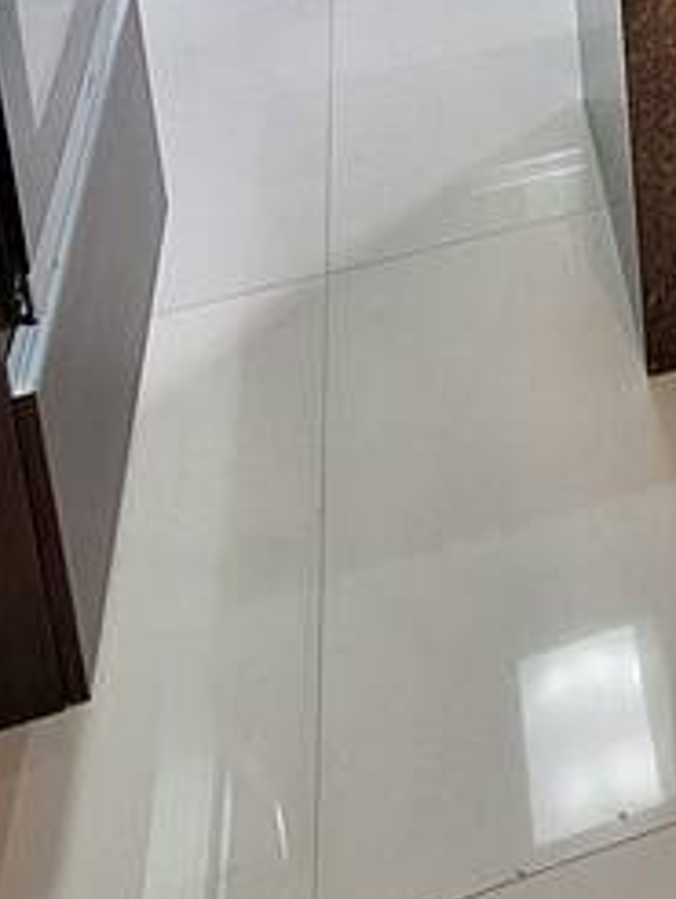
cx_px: 840
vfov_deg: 22.6
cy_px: -647
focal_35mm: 57
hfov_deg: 23.2
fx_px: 1482
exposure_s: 1/40
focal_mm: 1.74
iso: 100
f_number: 2.2
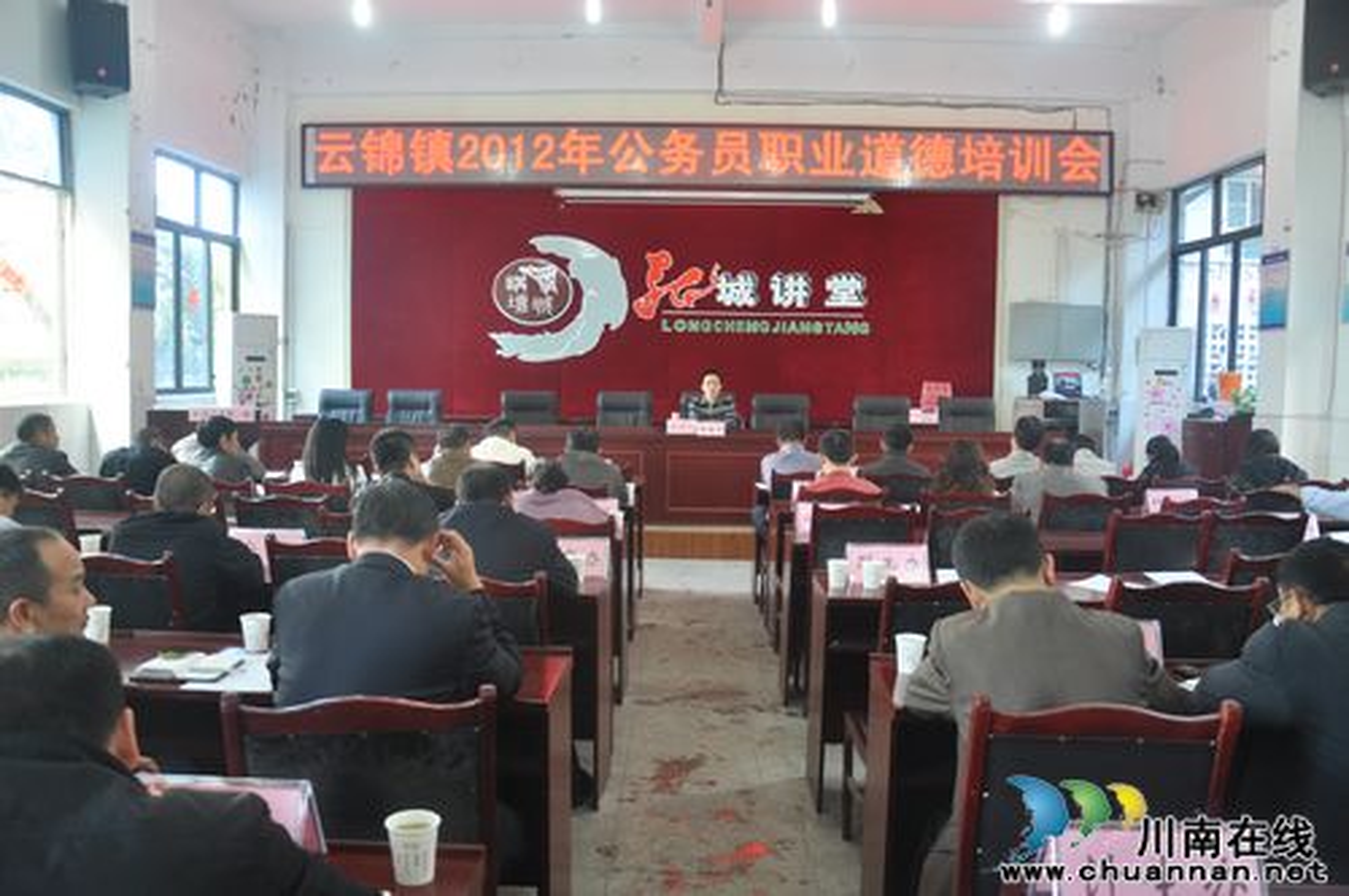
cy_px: 448
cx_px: 674
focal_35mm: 27
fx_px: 1010
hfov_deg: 67.4
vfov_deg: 47.8
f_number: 5
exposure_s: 1/25
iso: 400
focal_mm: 18
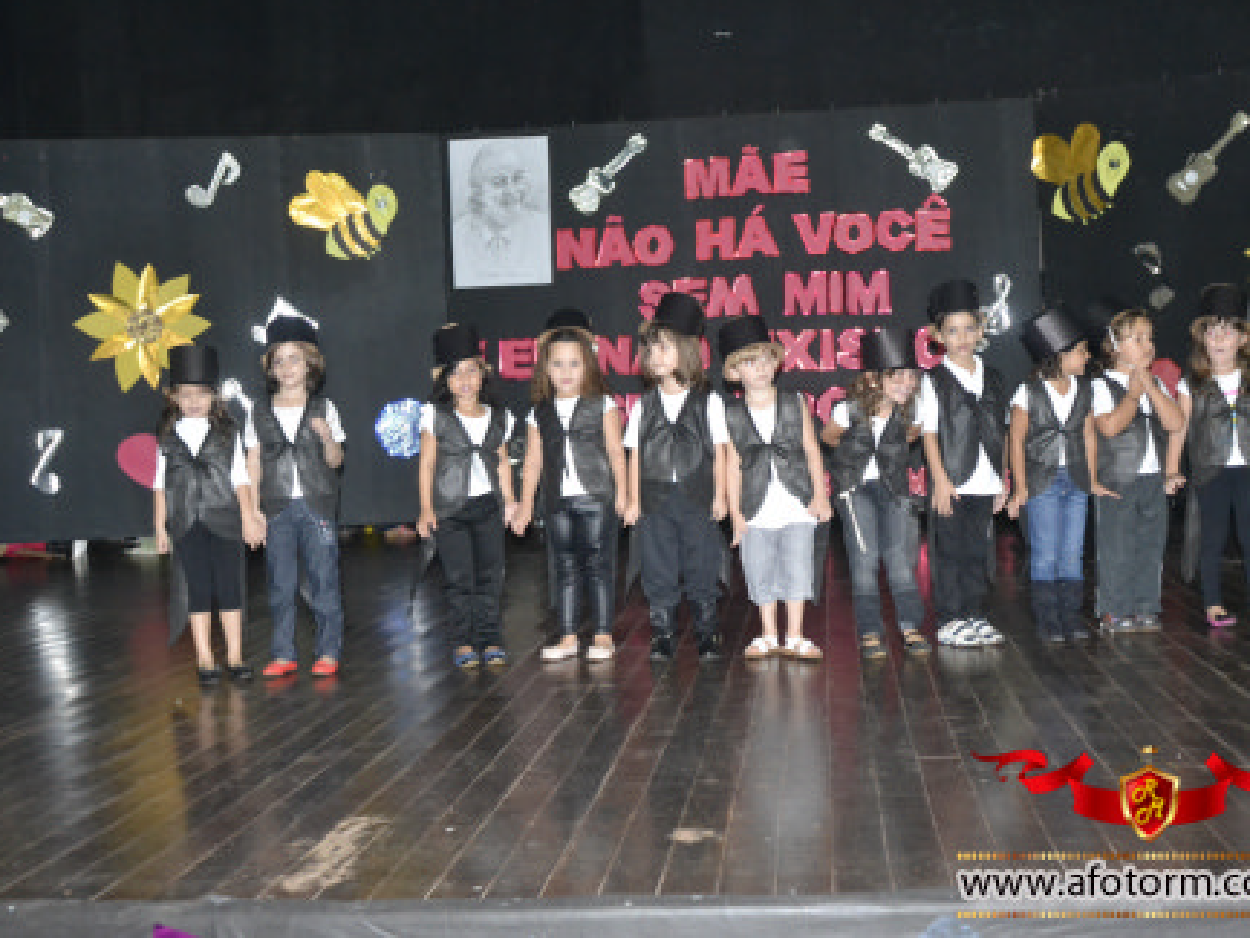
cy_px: 463
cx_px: 655
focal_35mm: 52
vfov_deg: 28.3
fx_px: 1862
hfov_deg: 37.1
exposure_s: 1/60
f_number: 4
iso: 3200
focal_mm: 31
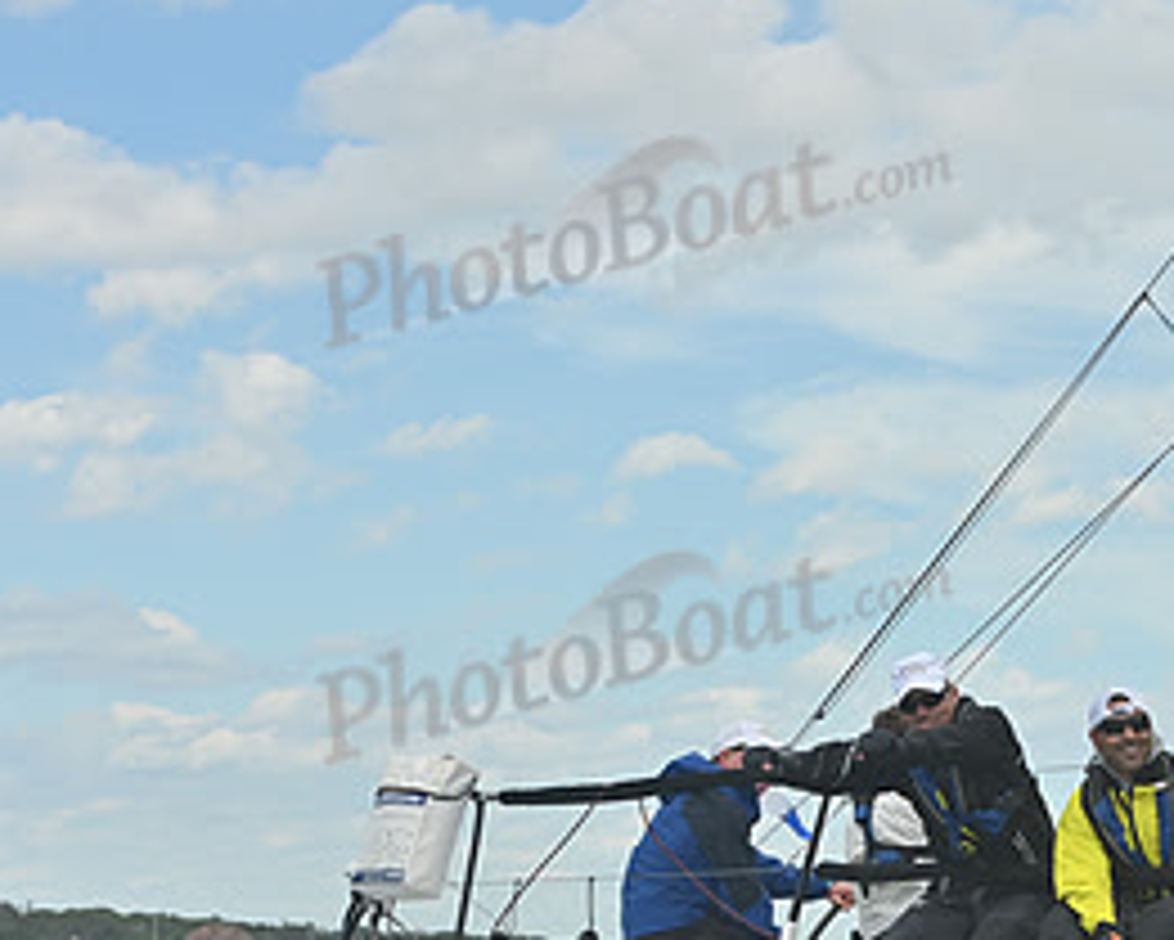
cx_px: 1187
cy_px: 816
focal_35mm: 146
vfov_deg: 10.5
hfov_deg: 13.0
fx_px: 5075
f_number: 9
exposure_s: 1/1250
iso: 320
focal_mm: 70
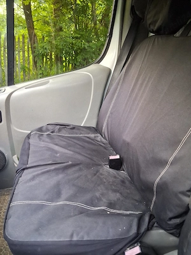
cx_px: 96
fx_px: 199
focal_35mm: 27
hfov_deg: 51.4
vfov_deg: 65.3
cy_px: 128
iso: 400
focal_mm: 4
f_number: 1.8
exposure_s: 1/50
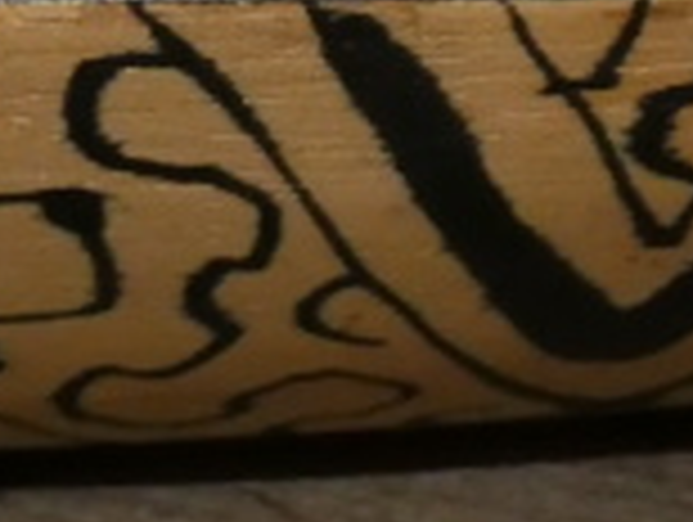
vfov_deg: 8.0
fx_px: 3669
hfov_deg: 10.6
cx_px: 848
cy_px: 720
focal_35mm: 183
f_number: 3.9
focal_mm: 9.5
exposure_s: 1/60
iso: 800
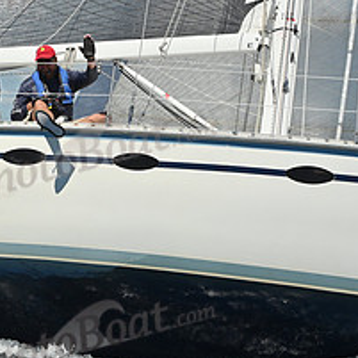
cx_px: -126
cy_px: 88
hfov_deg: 9.9
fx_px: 2013
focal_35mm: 172
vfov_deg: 10.1
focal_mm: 70
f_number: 13
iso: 320
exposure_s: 1/1000
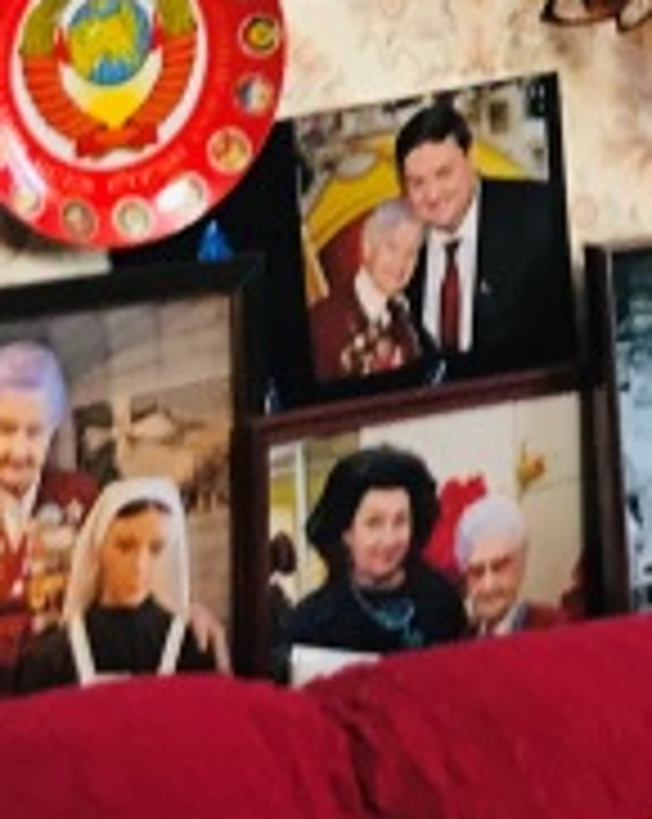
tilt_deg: -3.0
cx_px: 701
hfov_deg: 9.9
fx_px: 3724
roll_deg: +2.6
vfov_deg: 12.4
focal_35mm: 154
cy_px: 9
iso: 40
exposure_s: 1/20
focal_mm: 3.99
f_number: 1.8
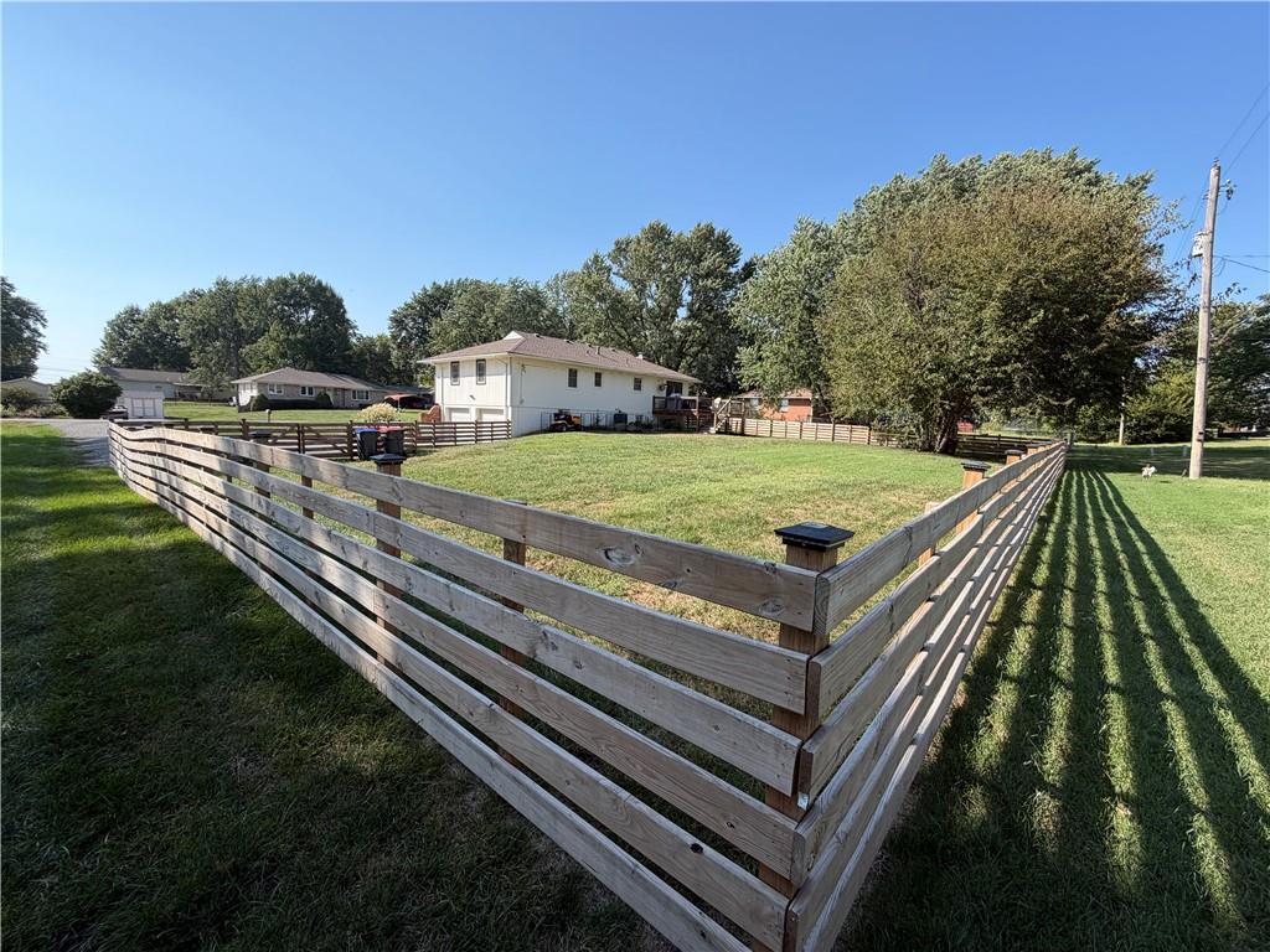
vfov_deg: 85.7
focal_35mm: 14
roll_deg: -2.2
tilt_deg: -6.6
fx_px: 514
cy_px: 476
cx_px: 635
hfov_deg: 102.1
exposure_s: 1/770
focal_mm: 2.22
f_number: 2.2
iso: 40
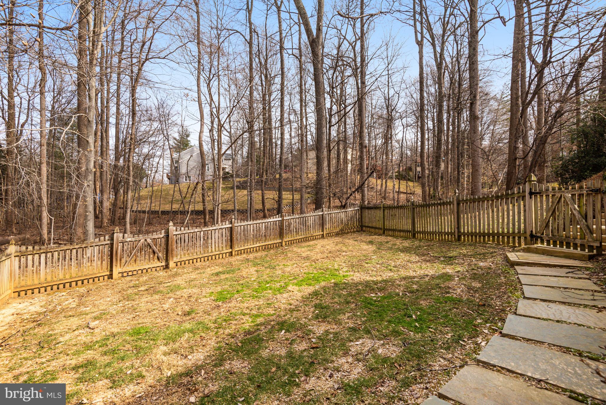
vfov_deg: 73.8
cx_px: 303
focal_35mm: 16
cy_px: 202
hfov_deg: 96.7
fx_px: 269
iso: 400
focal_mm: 16
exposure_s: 1/640
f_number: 8
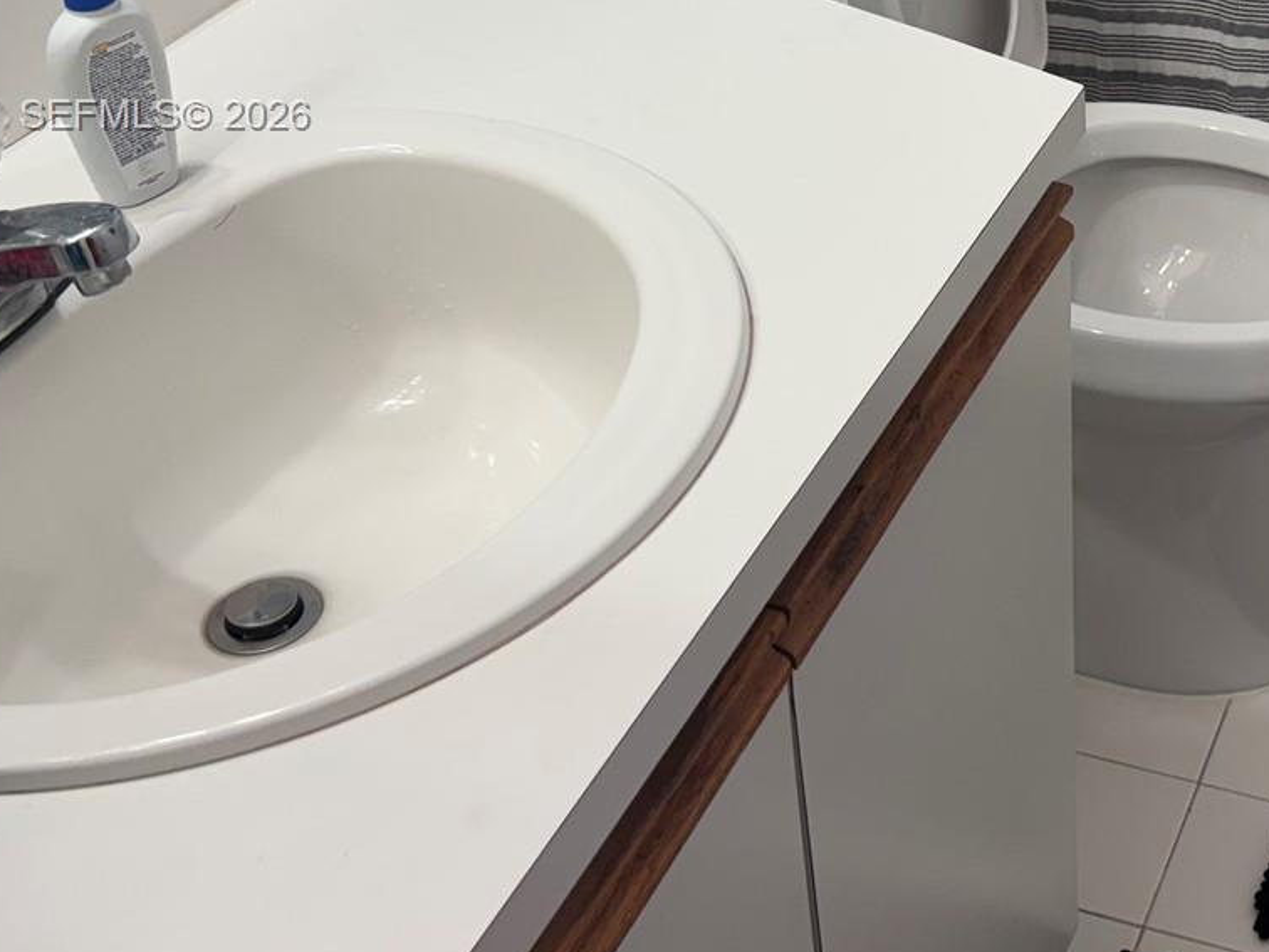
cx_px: 1130
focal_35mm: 55
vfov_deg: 25.8
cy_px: 118
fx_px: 2016
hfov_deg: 33.2
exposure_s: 1/120
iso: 64
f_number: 1.6
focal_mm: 5.96
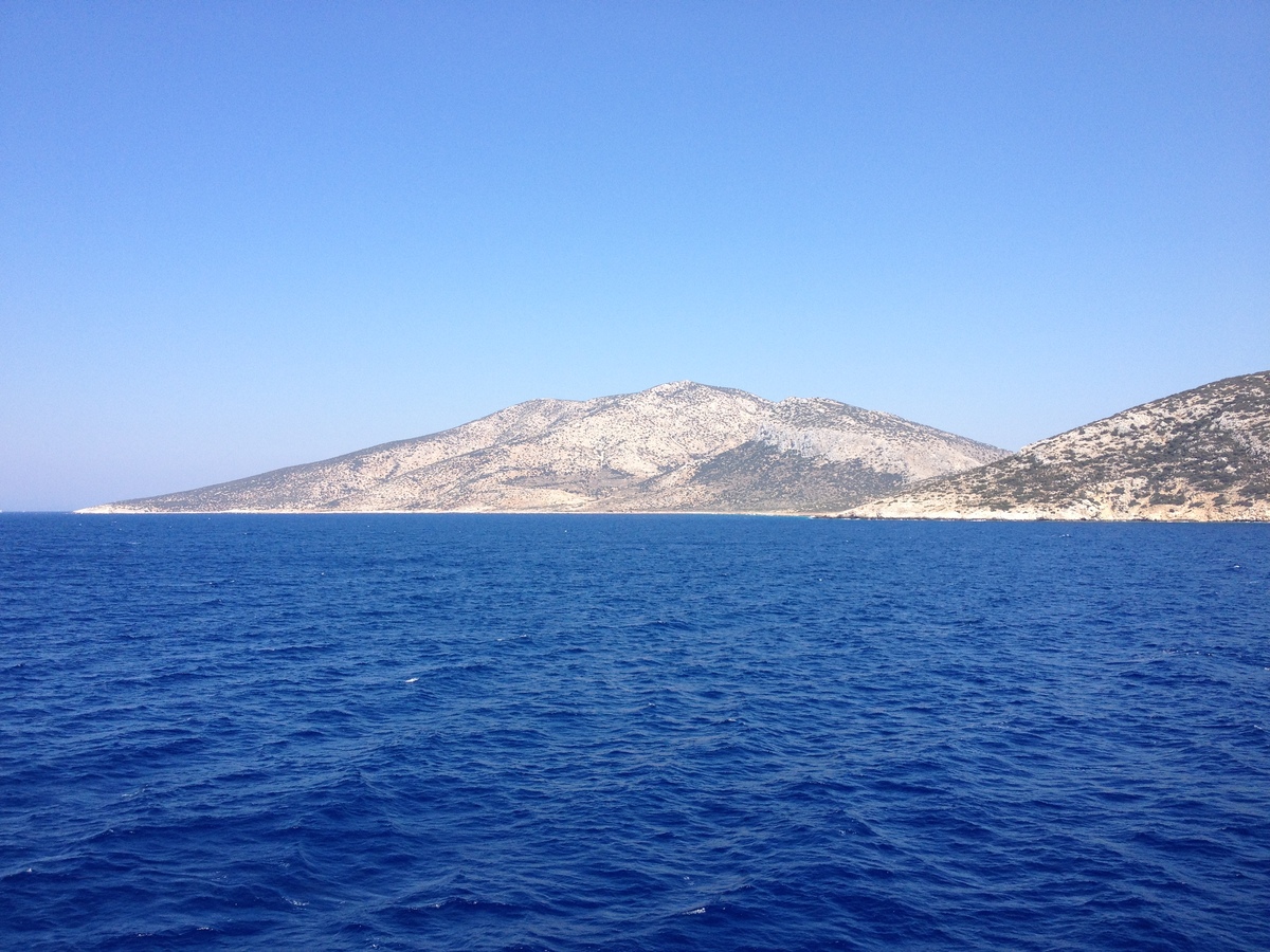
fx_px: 1284
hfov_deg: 52.6
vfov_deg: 40.7
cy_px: 476
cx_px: 635
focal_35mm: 35
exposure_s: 1/1346
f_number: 2.4
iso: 50
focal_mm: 4.28
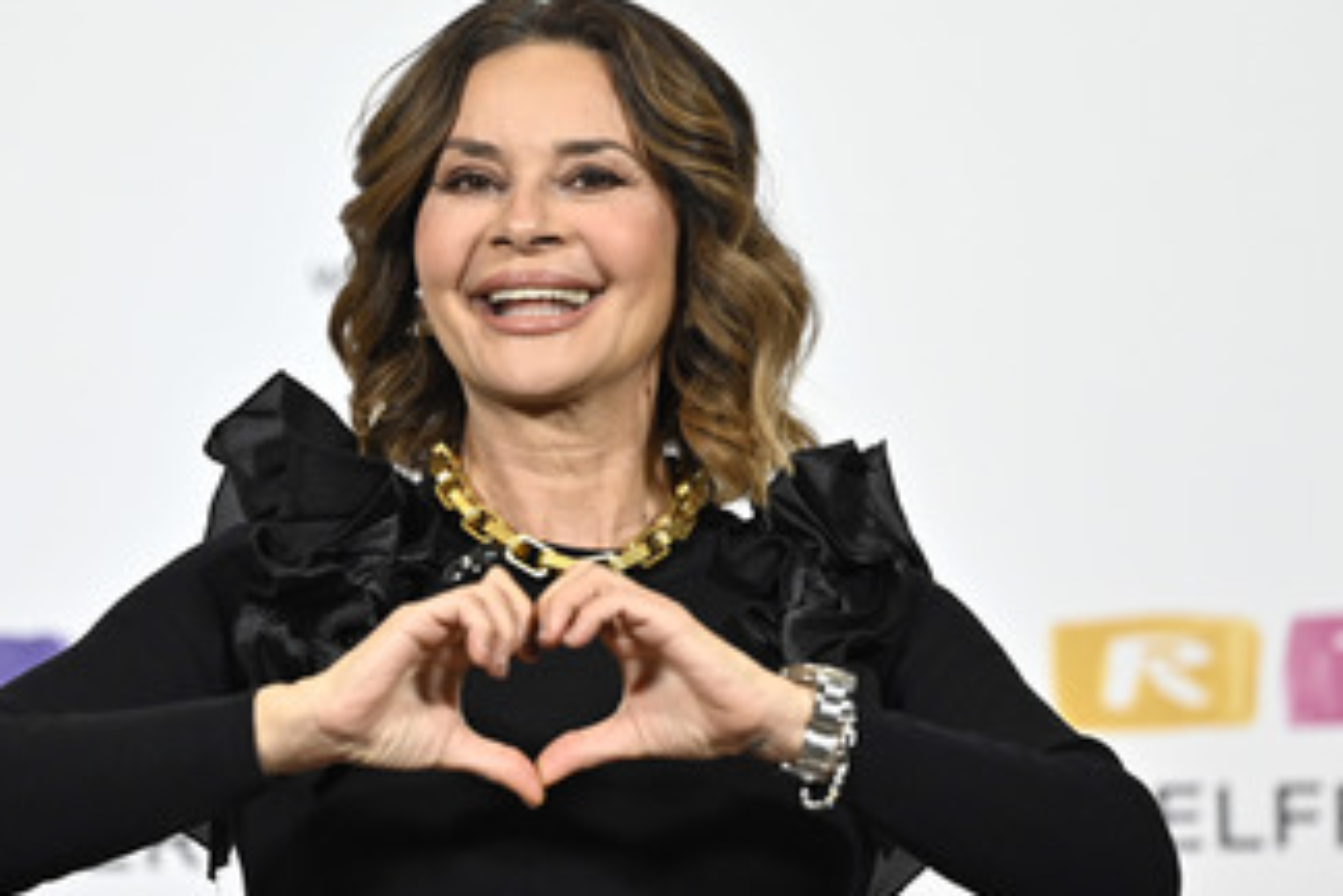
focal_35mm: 153
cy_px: 568
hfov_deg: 13.4
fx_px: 5707
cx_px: 524
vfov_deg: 9.0
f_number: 2.8
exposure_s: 1/640
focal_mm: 110
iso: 1000
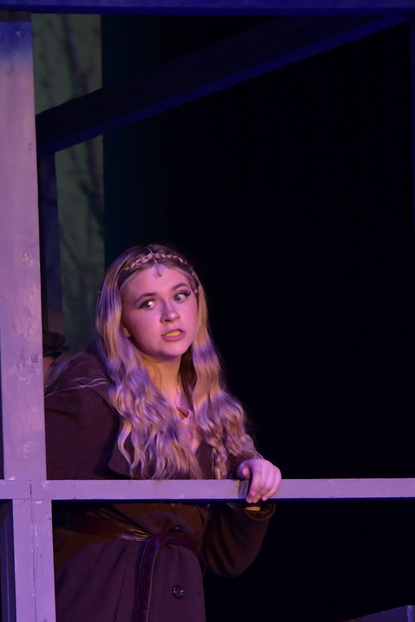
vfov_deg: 5.1
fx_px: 6935
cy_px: 572
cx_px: 134
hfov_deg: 3.4
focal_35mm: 401
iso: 4000
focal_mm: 145
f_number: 8
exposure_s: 1/100
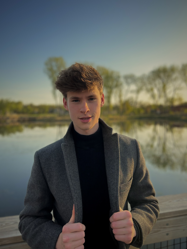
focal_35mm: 26
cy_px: 124
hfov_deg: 53.1
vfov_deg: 67.3
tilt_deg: -7.5
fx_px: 187
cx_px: 94
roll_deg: -0.8
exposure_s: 1/678
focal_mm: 5.7
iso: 50
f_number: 1.5
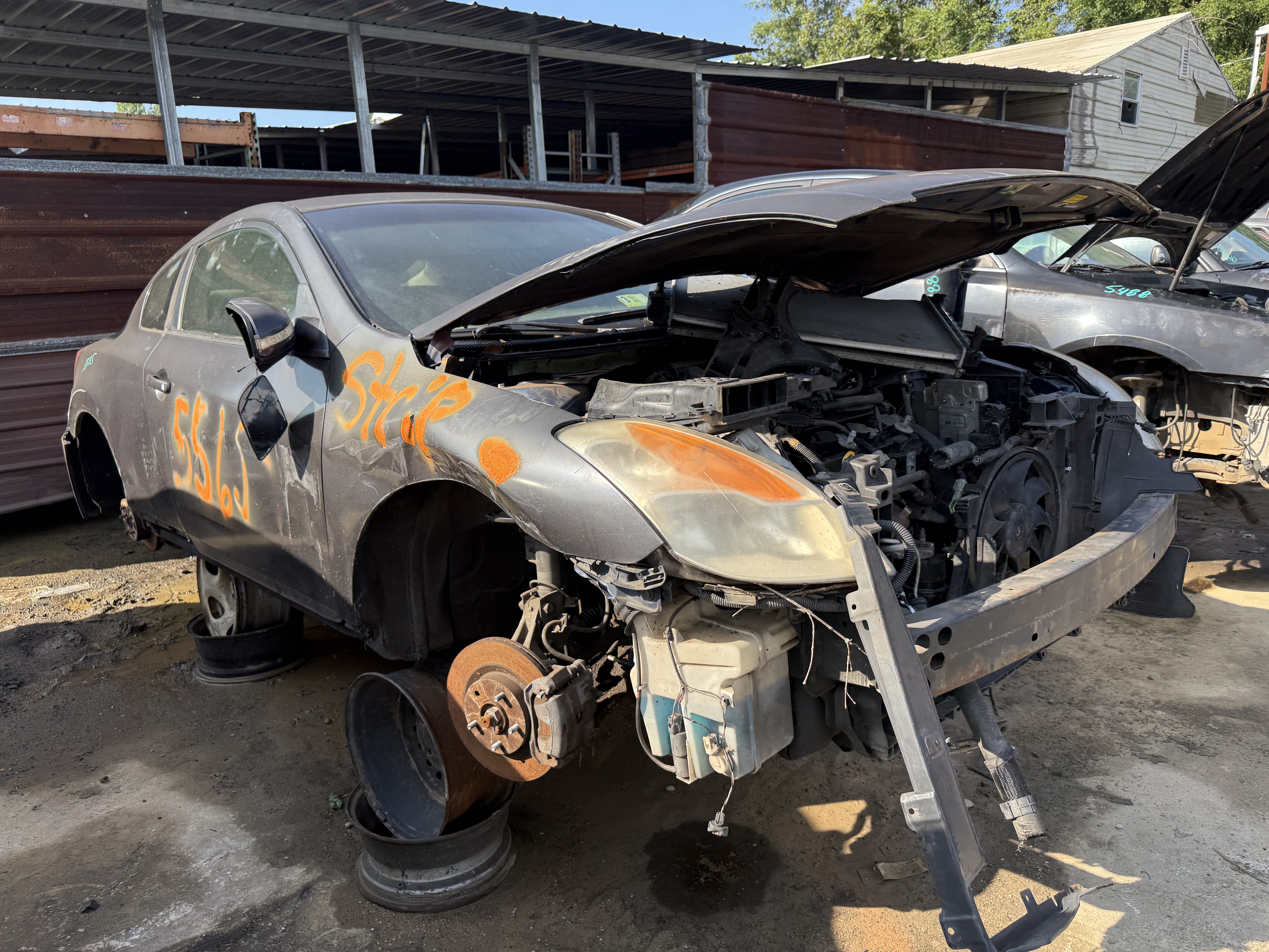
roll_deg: +0.3
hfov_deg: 71.6
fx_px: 880
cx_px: 634
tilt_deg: -15.9
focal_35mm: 24
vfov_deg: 56.8
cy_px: 476
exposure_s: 1/1410
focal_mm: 6.76
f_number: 1.78
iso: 100
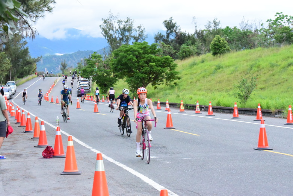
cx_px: 146
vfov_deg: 13.7
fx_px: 814
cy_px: 98
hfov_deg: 20.4
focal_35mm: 100
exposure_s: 1/2000
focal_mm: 100
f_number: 11
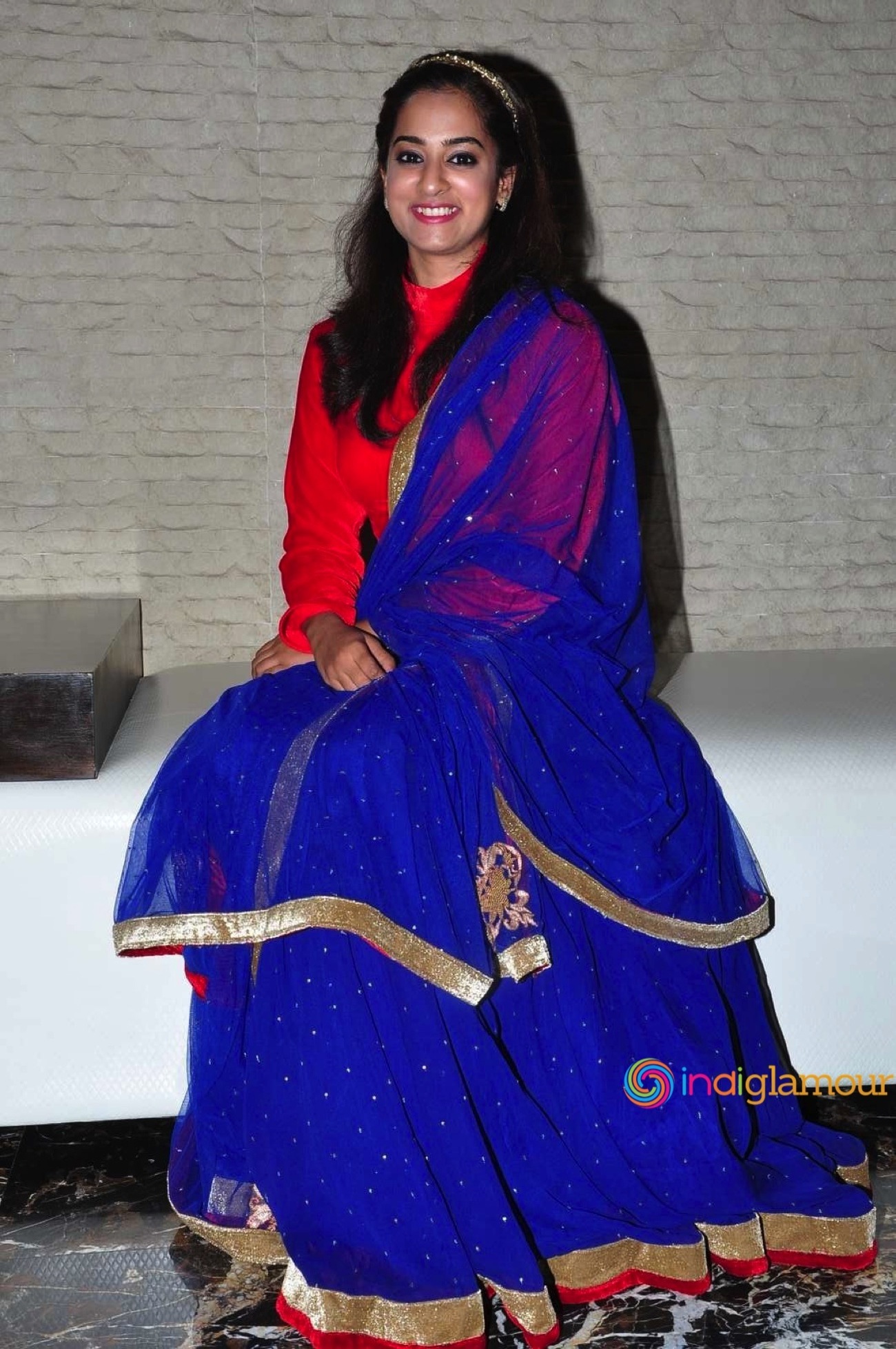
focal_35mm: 45
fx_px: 1684
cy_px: 674
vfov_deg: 43.6
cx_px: 448
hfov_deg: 29.8
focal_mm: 30
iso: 400
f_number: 13
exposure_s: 1/125
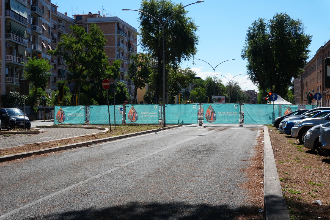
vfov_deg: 30.8
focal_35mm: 44
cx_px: 165
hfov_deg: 45.0
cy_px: 110
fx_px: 399
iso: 100
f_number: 11
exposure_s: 1/160
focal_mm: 29
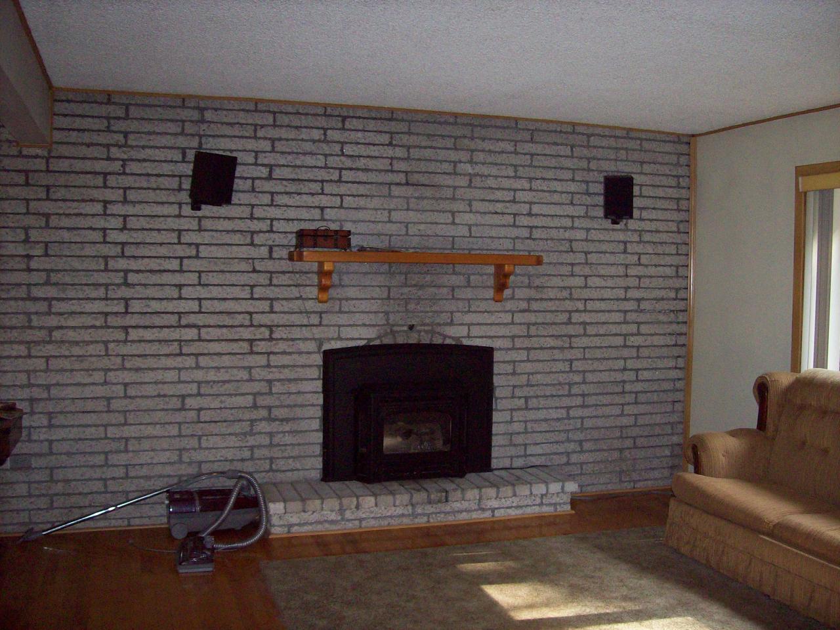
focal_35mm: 36
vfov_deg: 39.6
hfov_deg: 51.4
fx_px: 873
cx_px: 420
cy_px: 315
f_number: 2.7
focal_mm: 6
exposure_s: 1/64
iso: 140
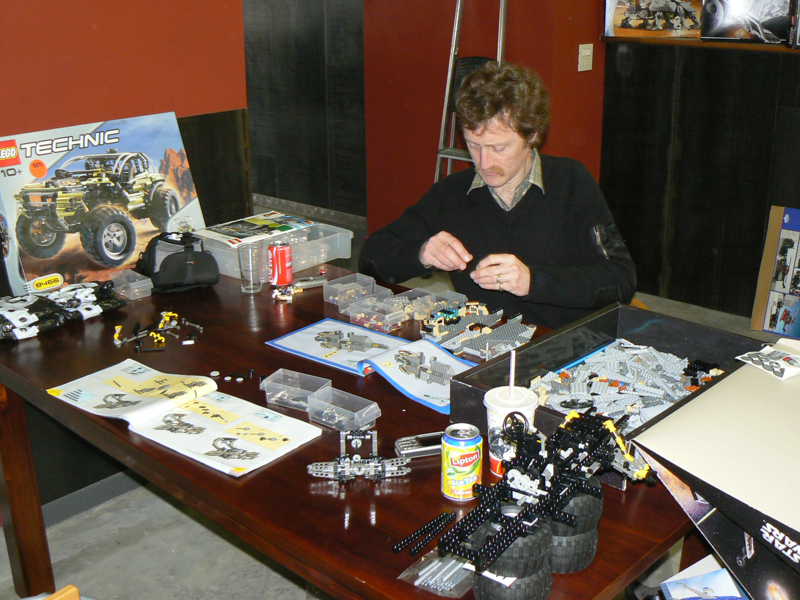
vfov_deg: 35.9
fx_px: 924
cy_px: 272
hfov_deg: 46.8
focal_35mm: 40
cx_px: 422
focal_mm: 6
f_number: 2.8
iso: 125
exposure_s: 1/30
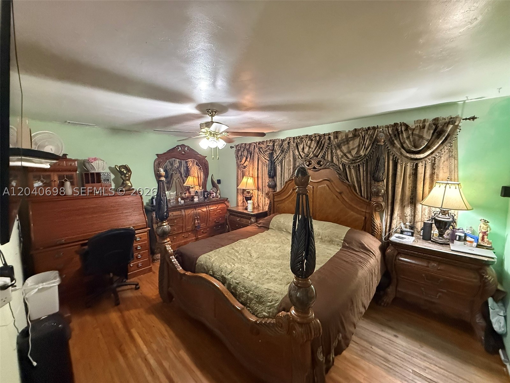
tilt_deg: -5.2
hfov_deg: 102.1
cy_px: 192
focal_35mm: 14
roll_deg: +0.7
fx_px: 206
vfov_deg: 85.7
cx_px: 255
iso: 800
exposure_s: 1/60
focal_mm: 2.22
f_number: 2.2
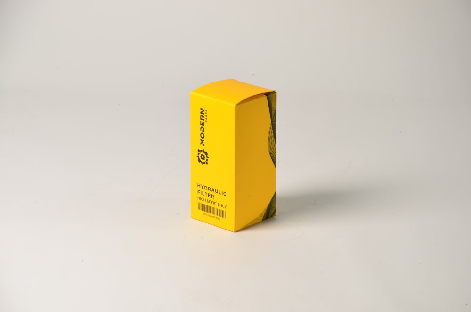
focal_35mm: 158
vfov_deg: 8.7
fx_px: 2056
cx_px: 236
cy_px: 156
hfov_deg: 13.1
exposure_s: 1/13
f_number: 8
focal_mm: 105
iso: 100
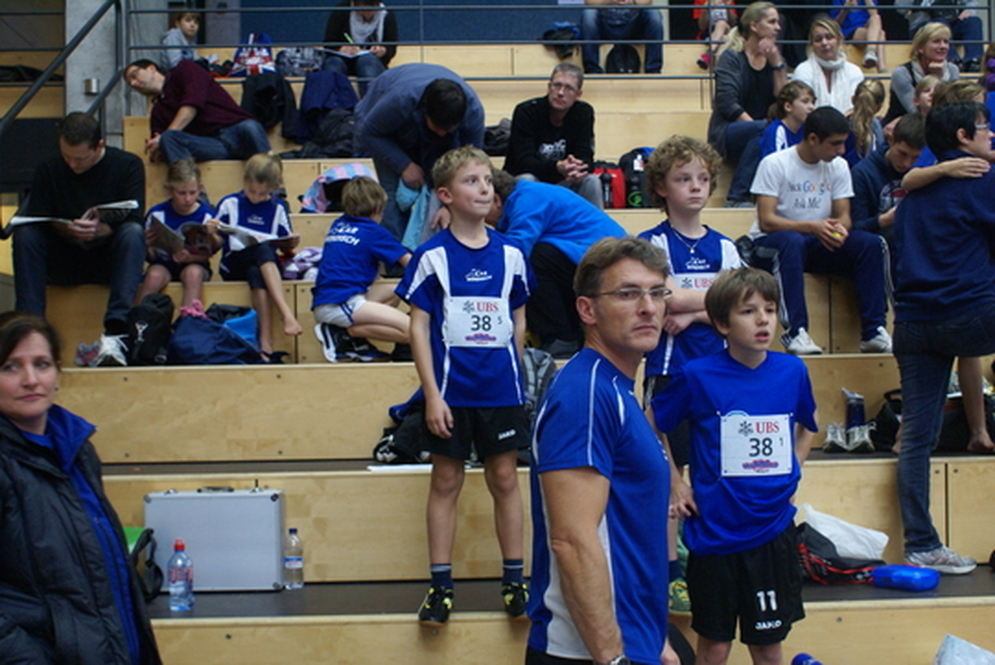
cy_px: 332
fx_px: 1245
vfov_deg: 29.9
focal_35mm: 45
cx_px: 498
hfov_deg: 43.6
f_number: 5
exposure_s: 1/40
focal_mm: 30
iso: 800
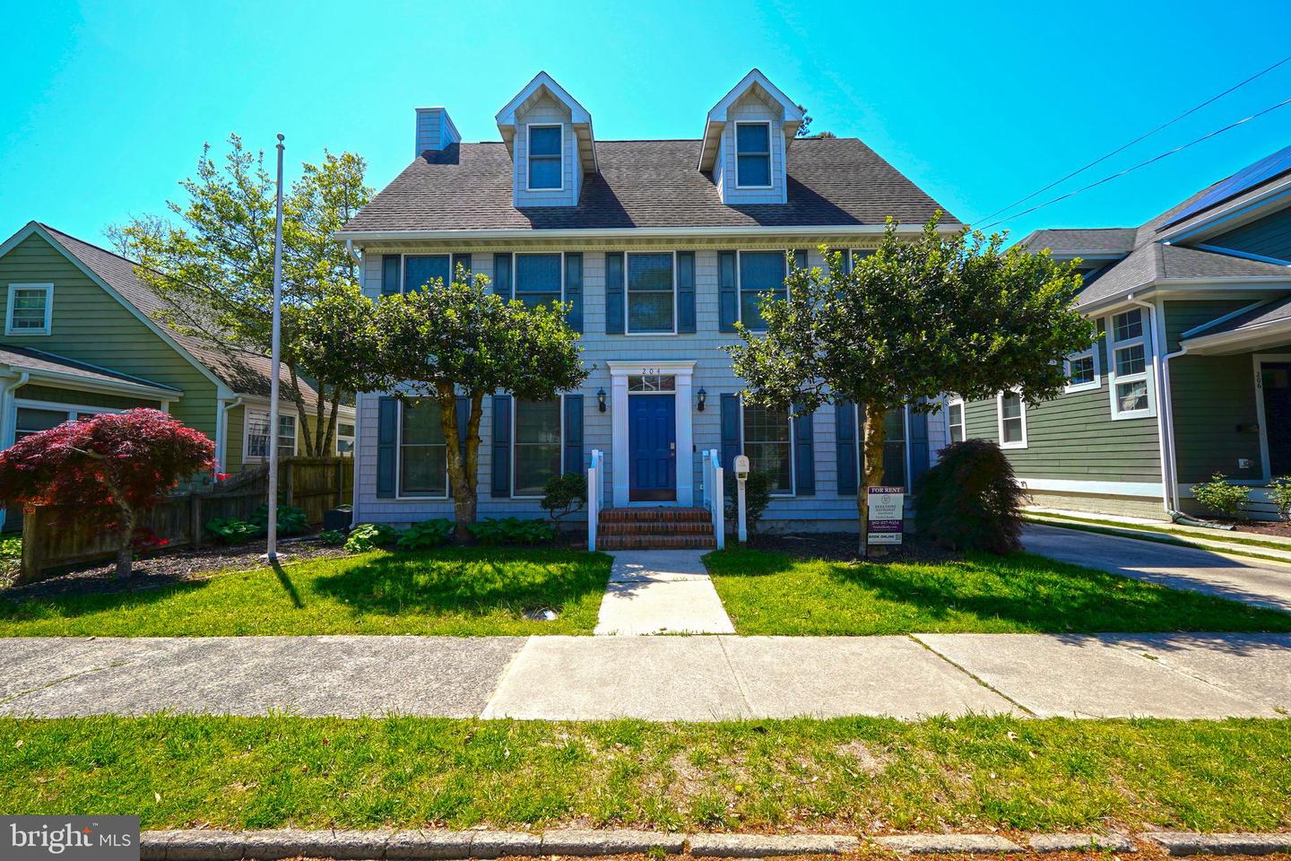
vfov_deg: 77.3
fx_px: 538
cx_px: 646
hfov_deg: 100.4
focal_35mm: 15
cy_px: 430
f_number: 7.1
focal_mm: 10
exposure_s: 1/200
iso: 100
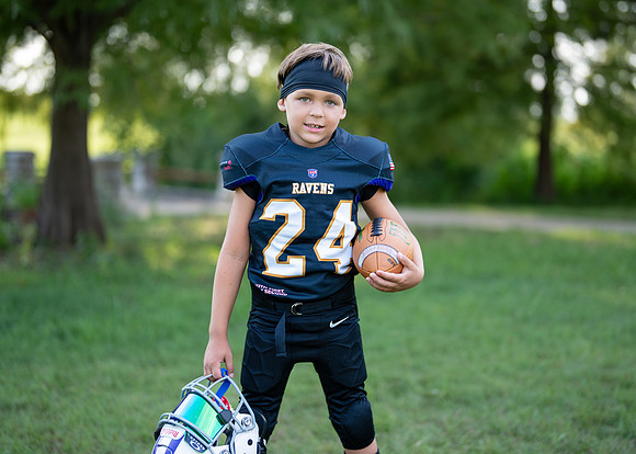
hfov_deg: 32.7
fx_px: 1083
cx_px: 336
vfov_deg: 23.7
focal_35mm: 60
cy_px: 198
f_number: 1.2
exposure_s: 1/800
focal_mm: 50
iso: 100
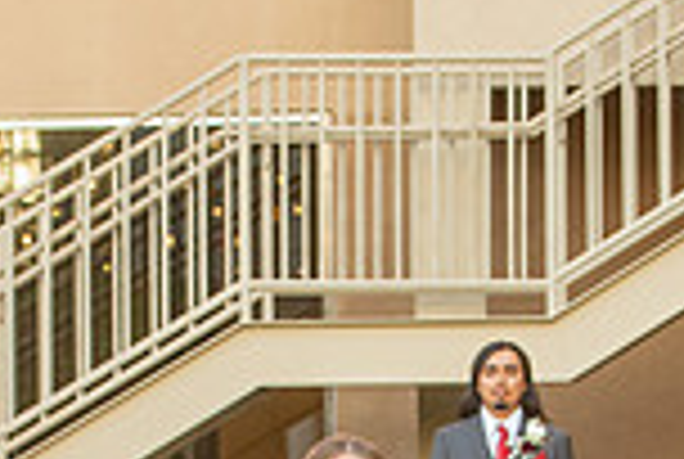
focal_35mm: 373
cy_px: 767
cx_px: 418
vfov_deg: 3.7
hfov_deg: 5.5
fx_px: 7101
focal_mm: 98
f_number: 4
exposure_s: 1/320
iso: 800
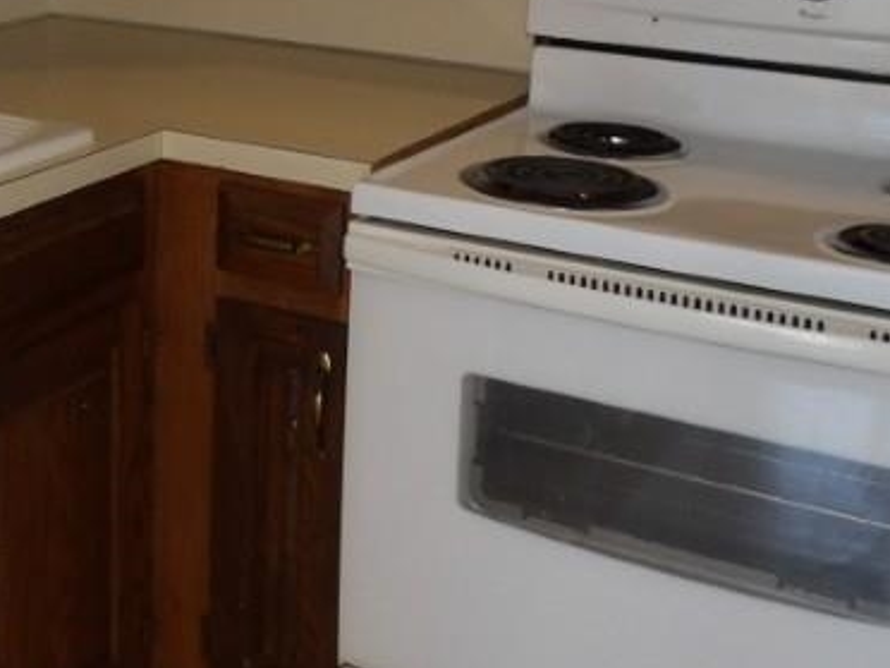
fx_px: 1697
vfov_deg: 21.3
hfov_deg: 27.6
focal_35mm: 66
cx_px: -10
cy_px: -36
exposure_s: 1/33
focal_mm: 4.3
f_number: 3.2
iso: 200
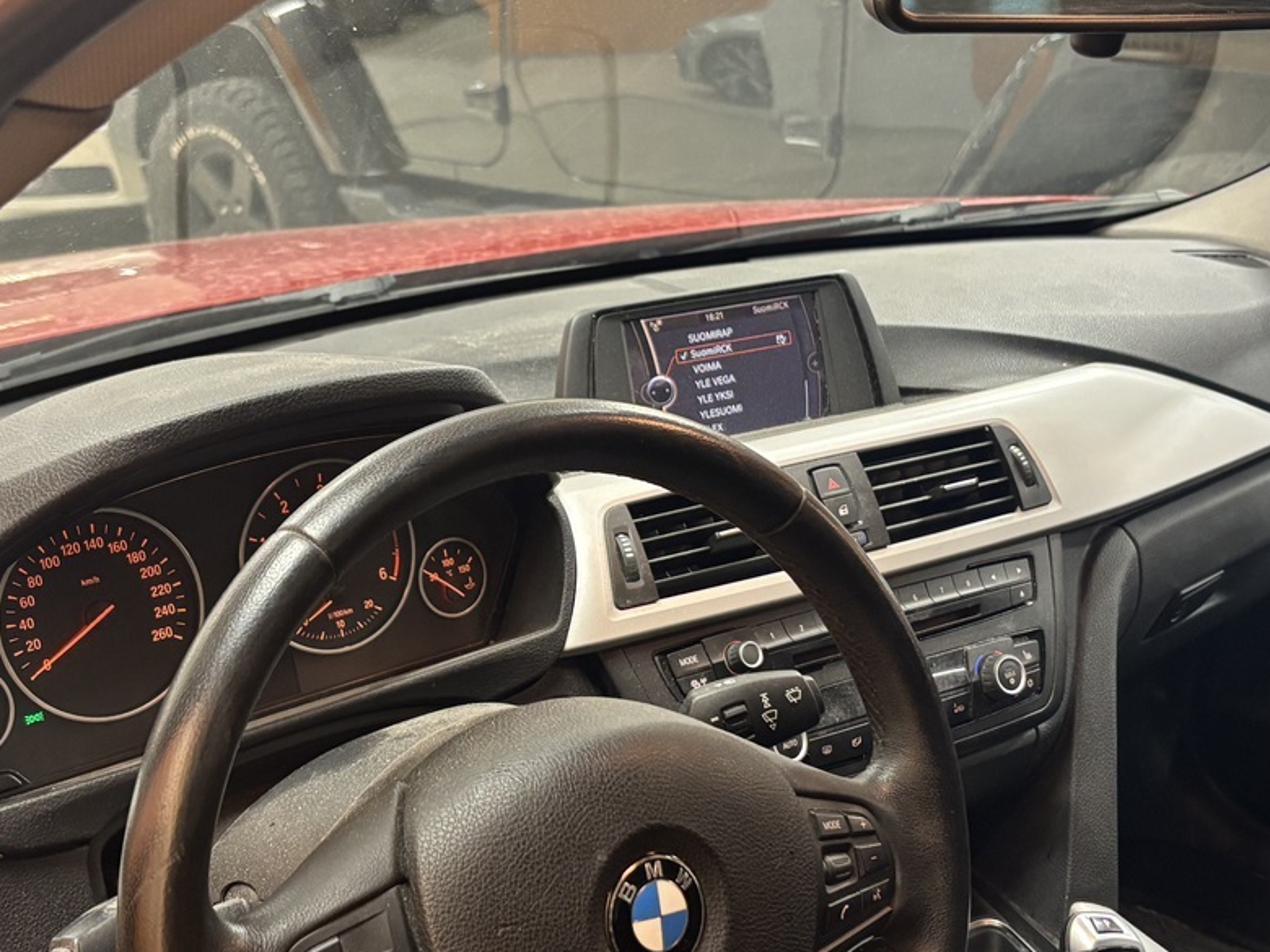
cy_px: 537
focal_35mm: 48
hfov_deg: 39.6
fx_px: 1761
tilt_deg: -20.2
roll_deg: +1.5
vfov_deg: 30.2
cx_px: 588
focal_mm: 5.96
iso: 400
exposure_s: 1/33
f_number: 1.6
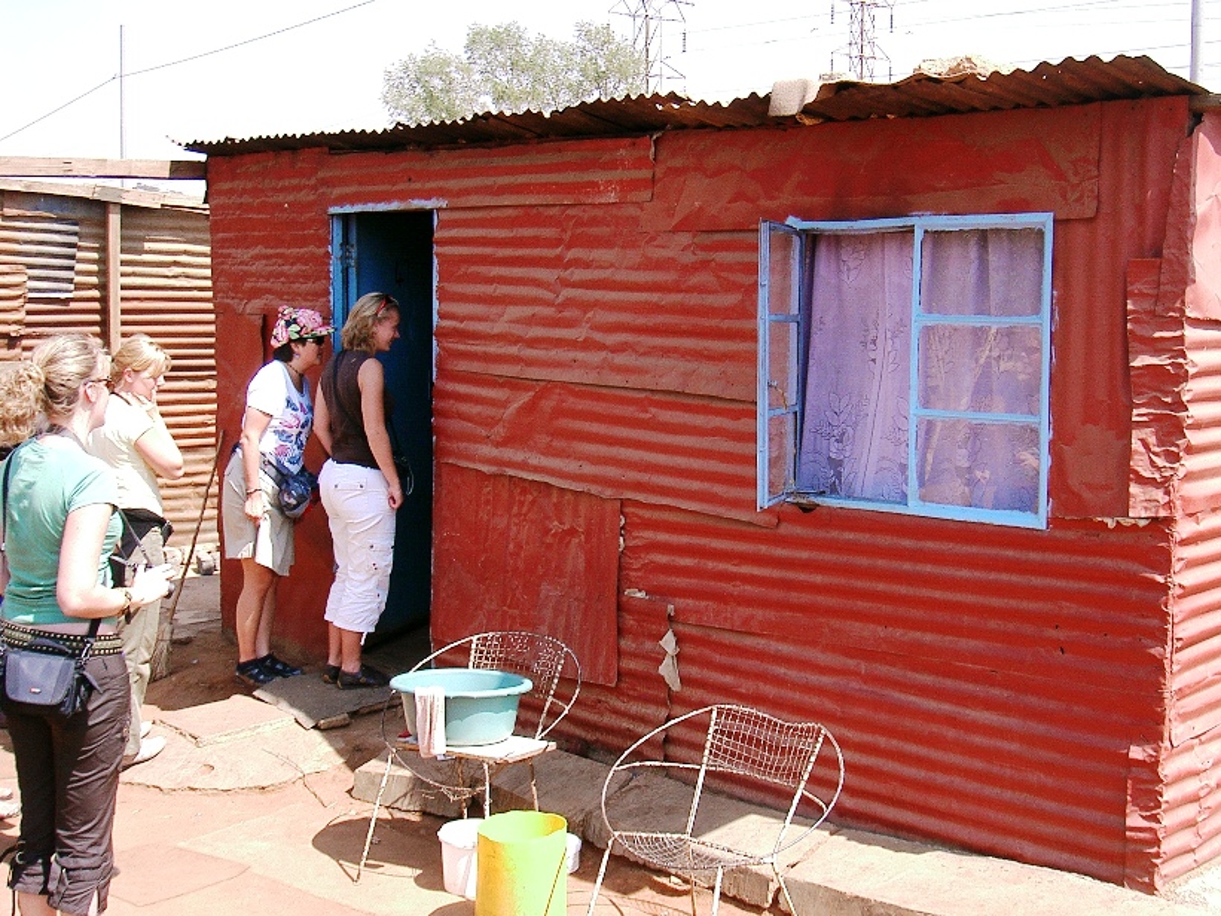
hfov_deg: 47.9
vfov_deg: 36.8
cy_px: 458
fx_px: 1376
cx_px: 610
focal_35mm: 39
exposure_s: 1/250
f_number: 4.8
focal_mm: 8
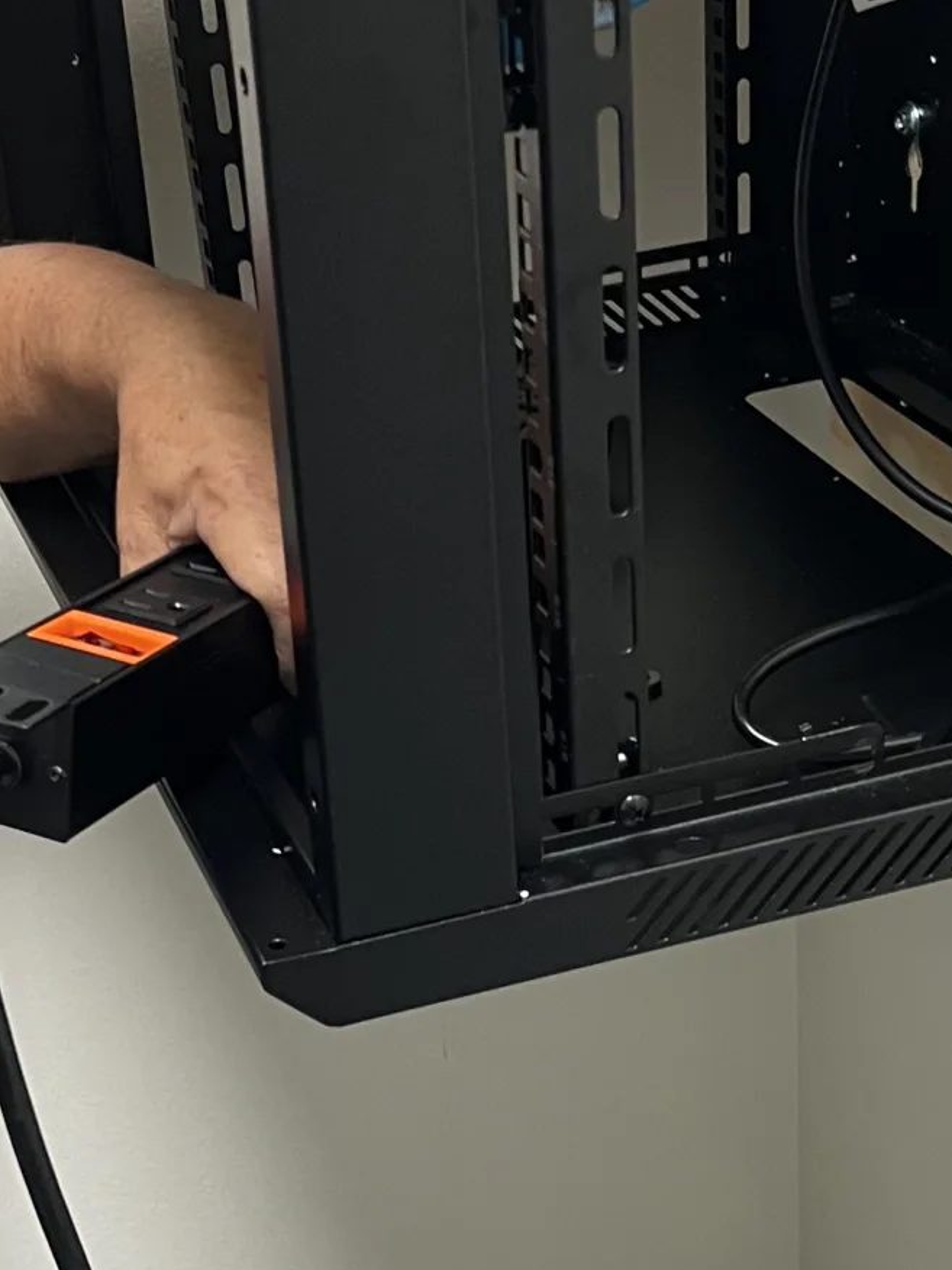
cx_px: 487
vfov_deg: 25.6
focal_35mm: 76
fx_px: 2787
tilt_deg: -26.5
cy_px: 789
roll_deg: +4.1
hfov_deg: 19.4
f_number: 1.5
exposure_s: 1/60
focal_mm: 5.7
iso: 200
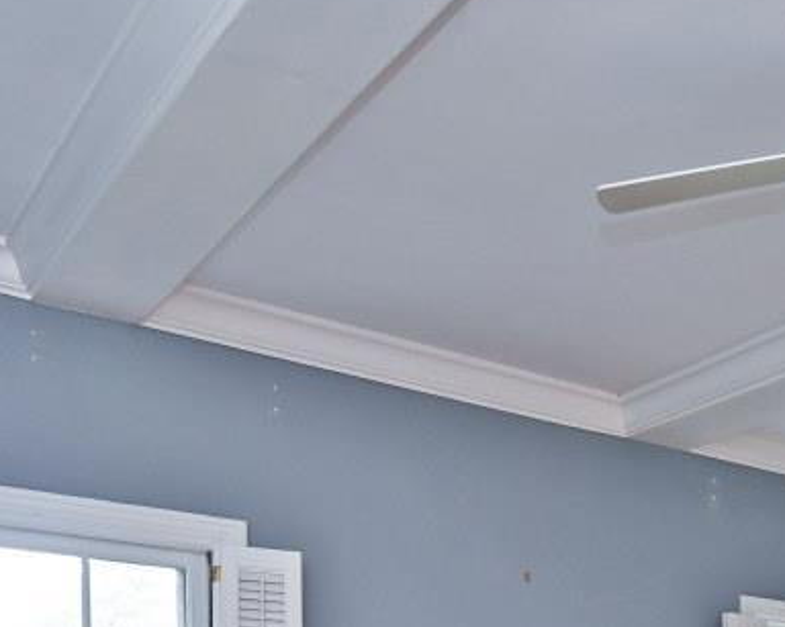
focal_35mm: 55
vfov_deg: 24.0
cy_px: 827
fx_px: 1277
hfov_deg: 31.7
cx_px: 777
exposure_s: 1/80
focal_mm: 15
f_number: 4.5
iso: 200
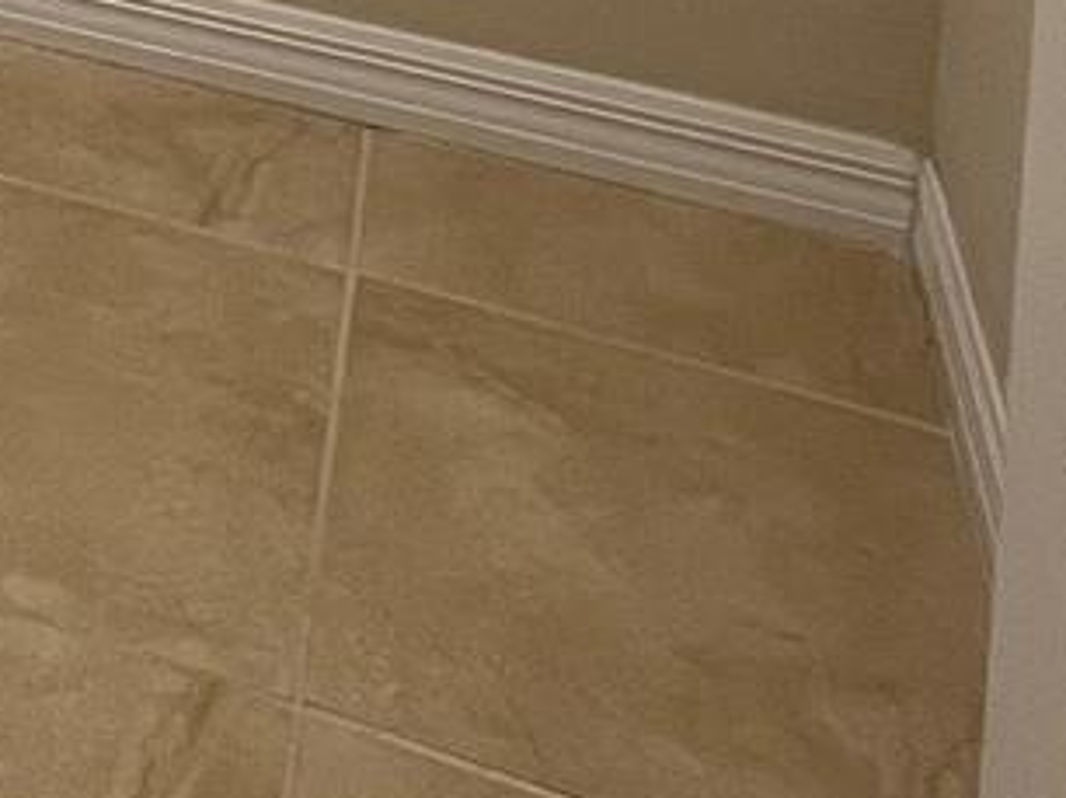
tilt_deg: -6.6
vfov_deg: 14.8
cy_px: -1045
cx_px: -526
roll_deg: +0.4
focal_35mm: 68
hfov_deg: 23.2
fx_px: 2092
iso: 160
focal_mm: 1.57
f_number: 1.8
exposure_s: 1/120
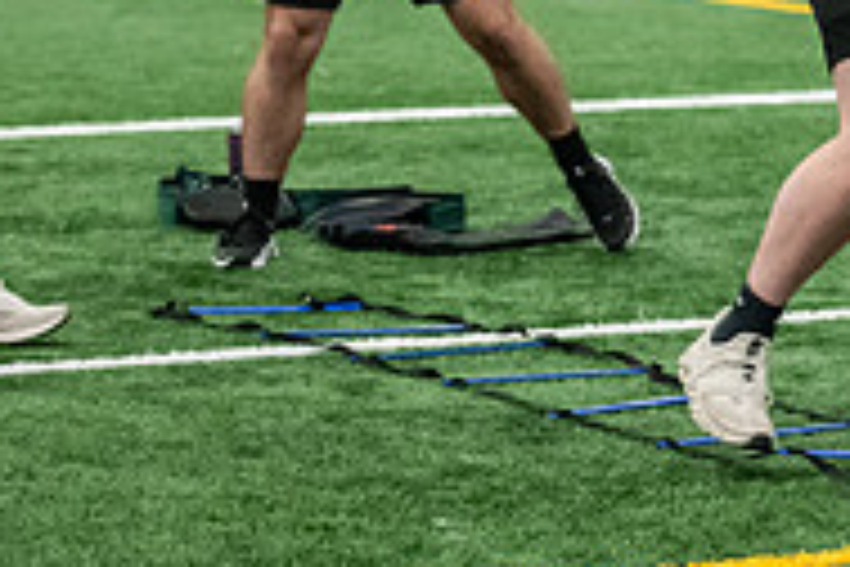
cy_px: -61
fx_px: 5784
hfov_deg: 8.3
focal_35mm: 245
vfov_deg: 5.6
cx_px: 989
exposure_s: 1/250
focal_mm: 80
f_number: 3.2
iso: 3200
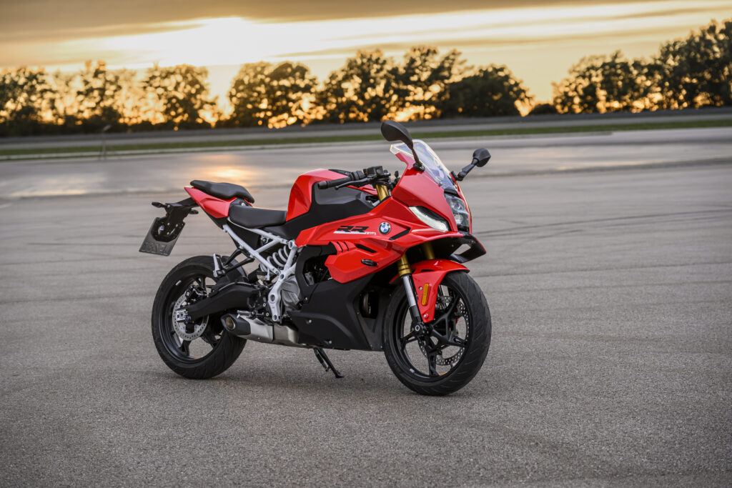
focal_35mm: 79
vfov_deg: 17.3
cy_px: 244
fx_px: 1606
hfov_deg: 25.7
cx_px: 366
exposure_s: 1/40
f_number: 4.5
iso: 200
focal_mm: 79
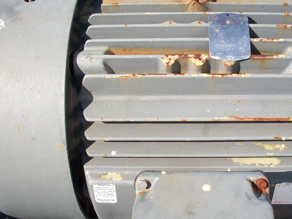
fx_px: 439
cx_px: 162
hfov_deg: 36.8
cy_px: 124
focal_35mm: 52
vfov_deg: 28.0
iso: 80
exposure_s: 1/640
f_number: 3.1
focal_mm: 6.3
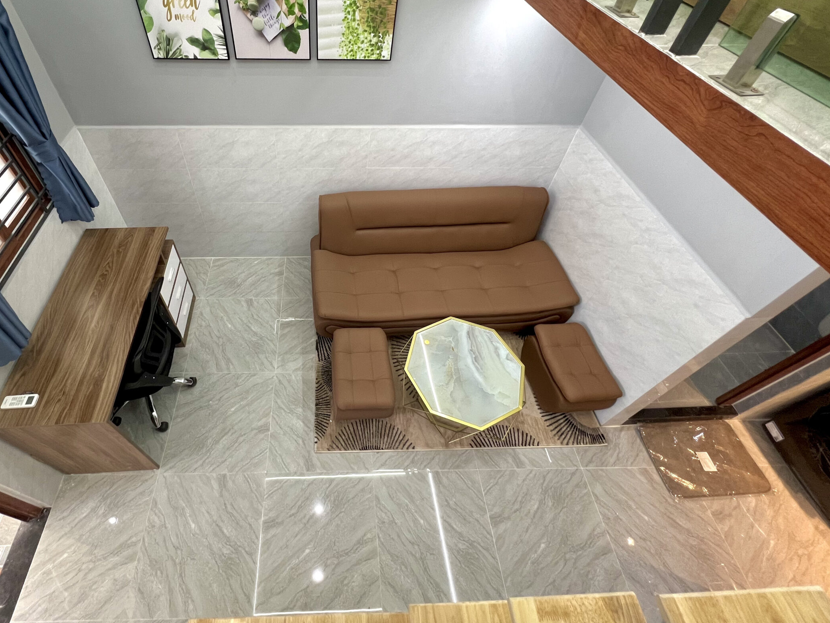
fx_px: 384
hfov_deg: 93.5
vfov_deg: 77.2
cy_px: 247
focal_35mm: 16
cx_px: 340
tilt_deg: -46.4
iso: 200
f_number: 1.8
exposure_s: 1/50
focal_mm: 1.57
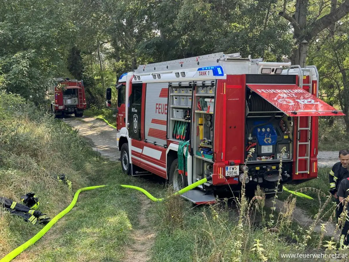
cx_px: 174
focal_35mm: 48
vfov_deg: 30.3
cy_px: 131
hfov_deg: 39.7
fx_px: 484
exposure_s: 1/604
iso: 64
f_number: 1.78
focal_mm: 6.76
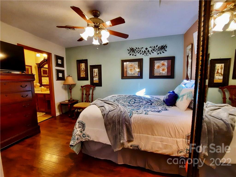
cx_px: 118
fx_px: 89
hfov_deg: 106.2
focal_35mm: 13
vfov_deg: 89.9
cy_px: 88
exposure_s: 1/30
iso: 160
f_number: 2.2
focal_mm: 1.74
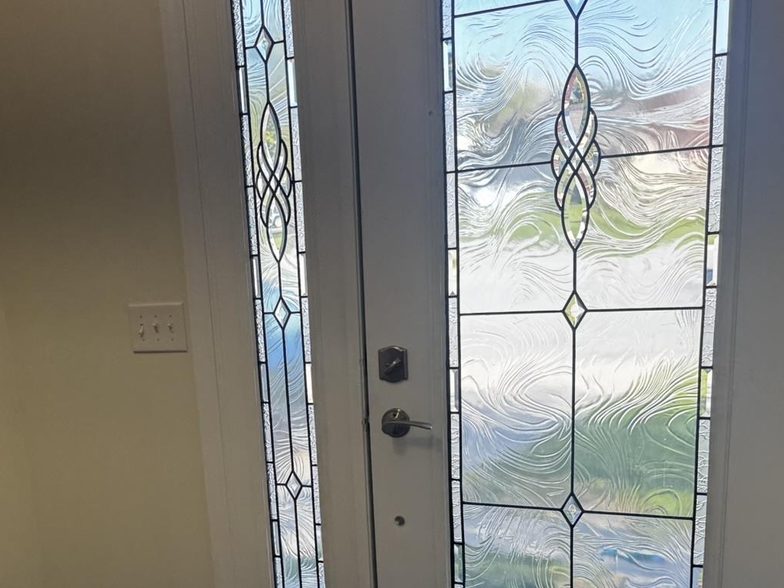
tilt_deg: -17.8
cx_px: 155
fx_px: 1087
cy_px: 528
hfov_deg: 38.2
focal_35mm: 48
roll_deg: +6.1
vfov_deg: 29.1
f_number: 1.78
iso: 64
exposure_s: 1/181
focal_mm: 6.76
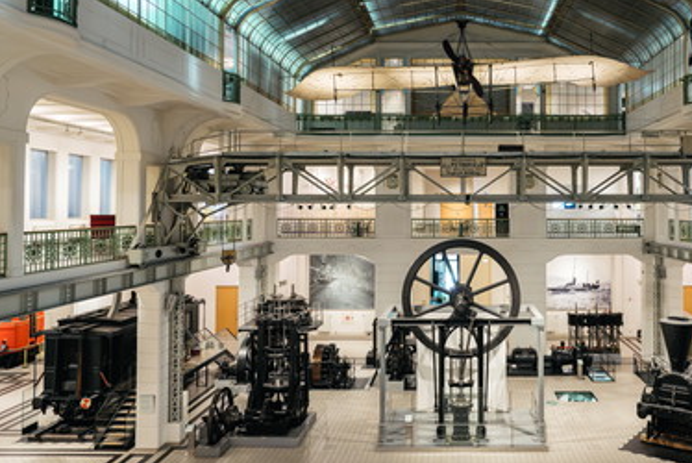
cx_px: 458
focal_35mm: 32
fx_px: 616
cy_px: 188
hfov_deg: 57.5
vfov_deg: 41.0
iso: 2500
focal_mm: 24
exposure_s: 1/50
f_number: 6.3
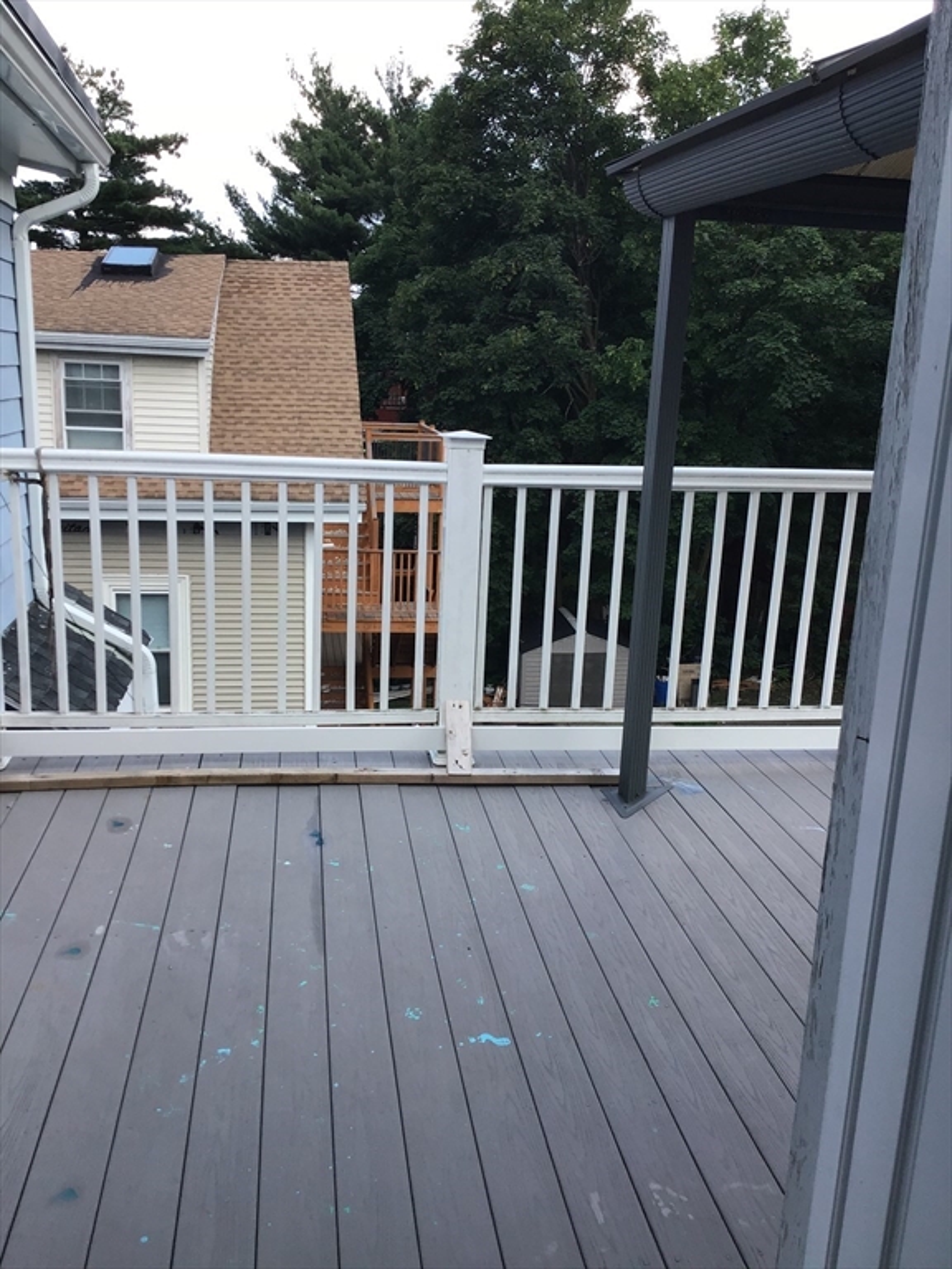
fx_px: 1137
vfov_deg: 58.4
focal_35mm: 31
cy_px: 634
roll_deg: -1.9
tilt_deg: -15.3
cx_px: 476
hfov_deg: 45.4
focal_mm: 3.3
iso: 25
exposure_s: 1/377
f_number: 2.4
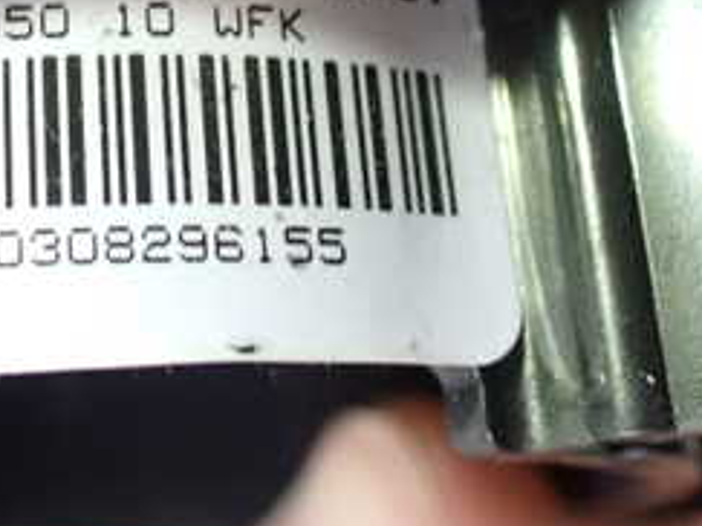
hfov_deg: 25.8
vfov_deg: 19.5
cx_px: 127
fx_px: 1500
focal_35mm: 74
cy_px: 58
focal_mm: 5.4
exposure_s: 1/25
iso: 1600
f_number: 2.3
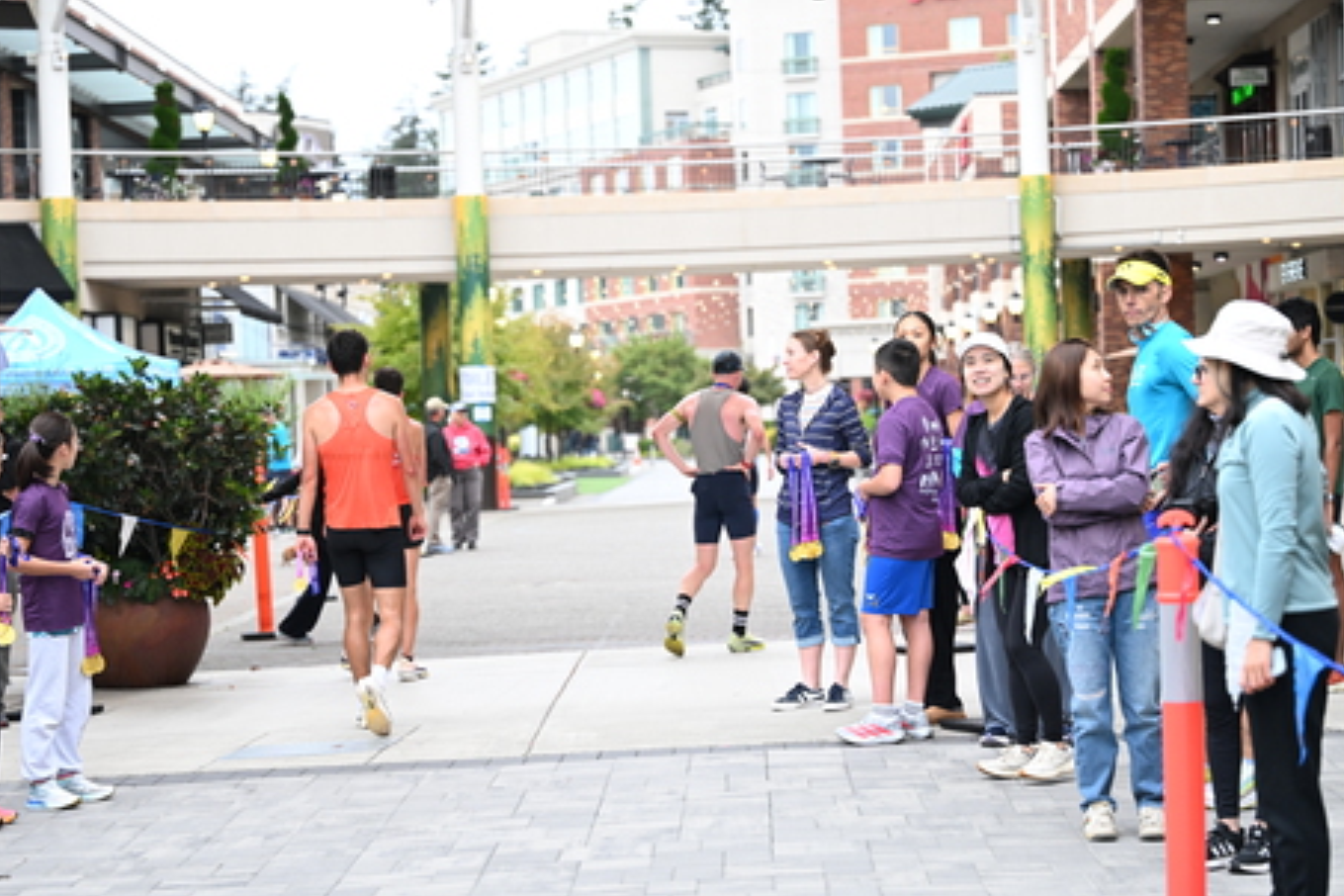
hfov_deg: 22.4
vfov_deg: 15.0
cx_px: 715
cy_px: 488
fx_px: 3397
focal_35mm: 91
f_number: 2.8
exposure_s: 1/500
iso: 1600
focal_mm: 75
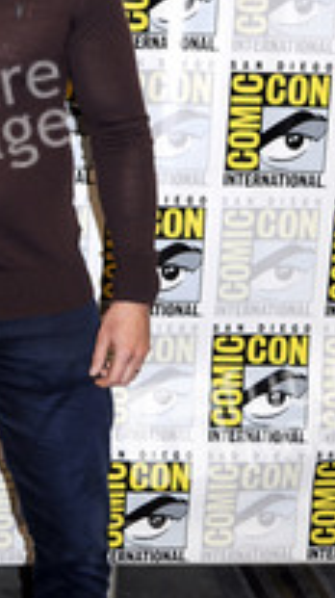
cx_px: 7
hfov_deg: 16.2
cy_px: 274
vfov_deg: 29.0
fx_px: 1156
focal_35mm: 73
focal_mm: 24
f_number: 3.5
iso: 200
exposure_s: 1/60
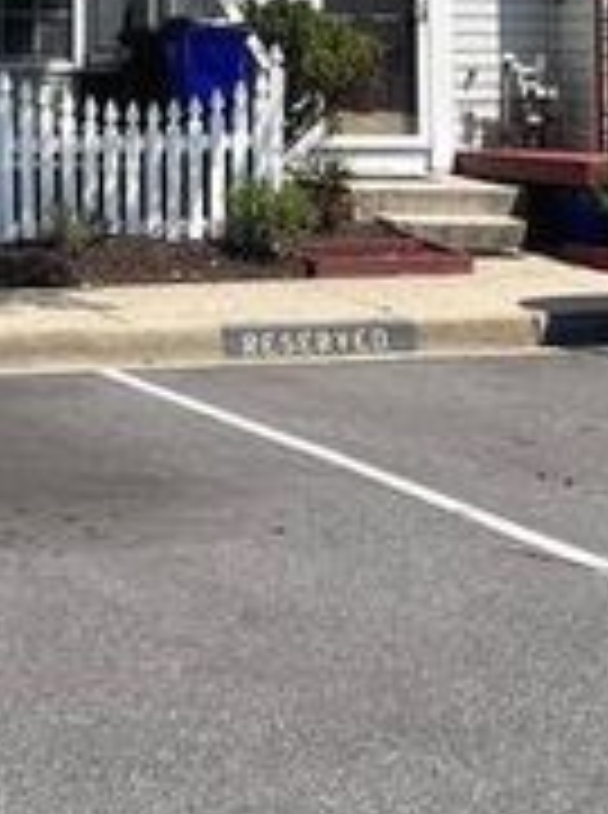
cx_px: -248
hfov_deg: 14.5
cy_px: -79
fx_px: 2256
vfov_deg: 19.6
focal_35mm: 96
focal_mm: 5.1
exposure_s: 1/3049
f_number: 1.6
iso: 50
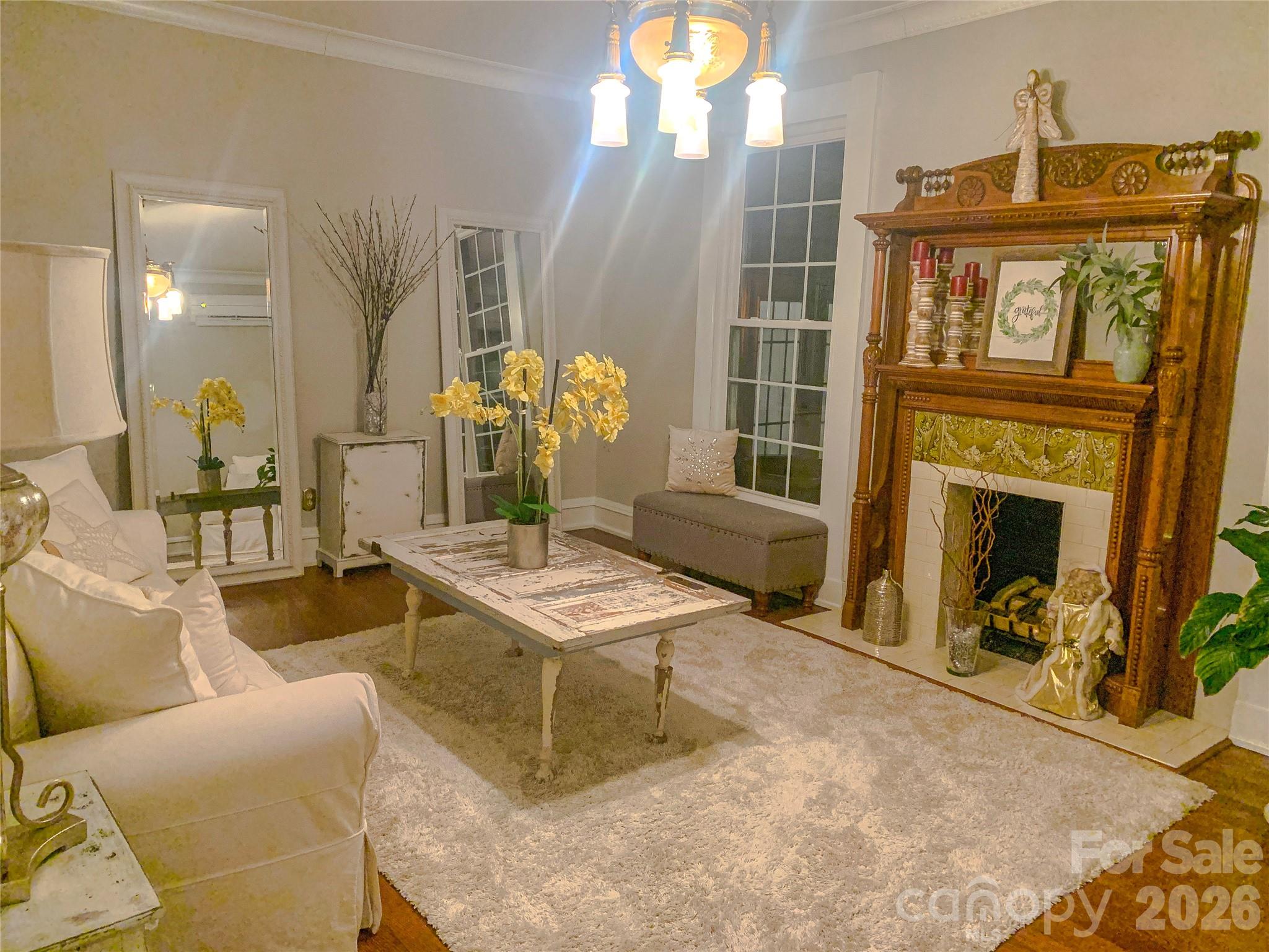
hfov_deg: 67.3
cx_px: 634
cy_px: 476
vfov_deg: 53.1
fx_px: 953
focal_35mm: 26
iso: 640
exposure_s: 1/30
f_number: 1.8
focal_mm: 4.25
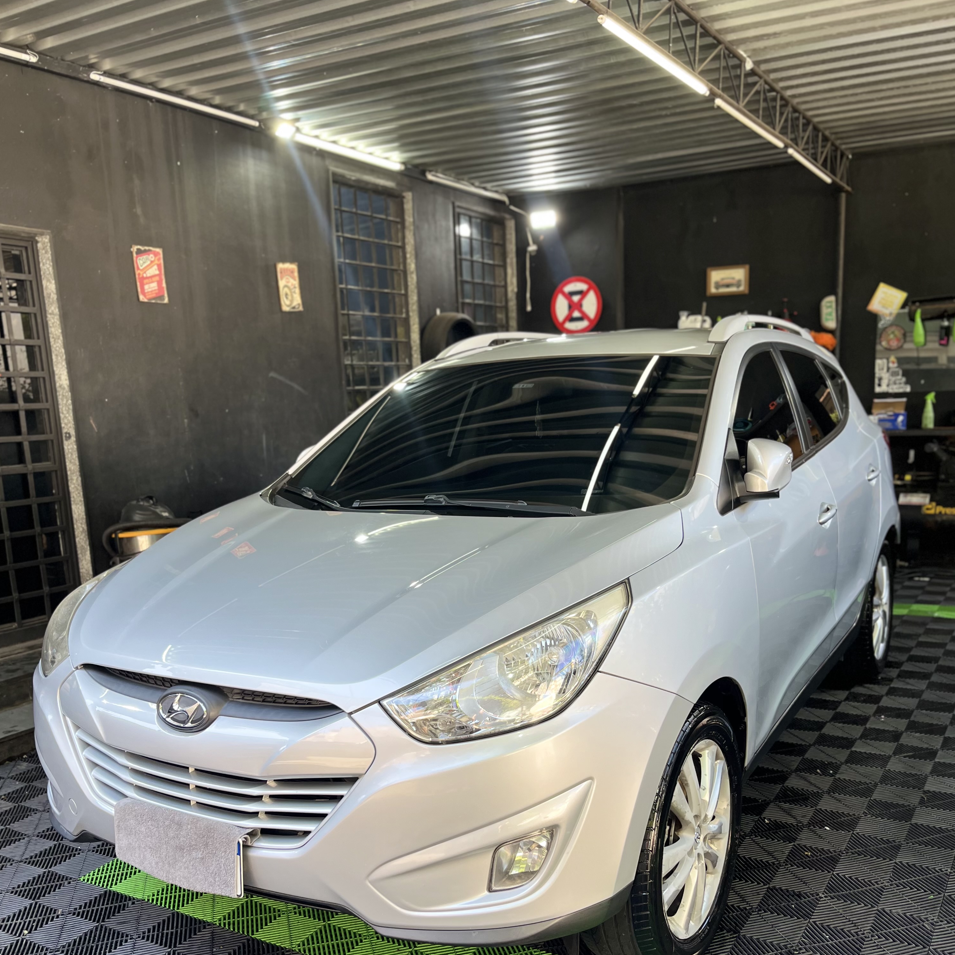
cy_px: 598
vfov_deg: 52.0
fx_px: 968
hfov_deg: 52.5
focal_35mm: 31
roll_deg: +2.7
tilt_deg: -11.1
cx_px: 475
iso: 50
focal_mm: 5.1
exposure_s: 1/120
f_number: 1.6
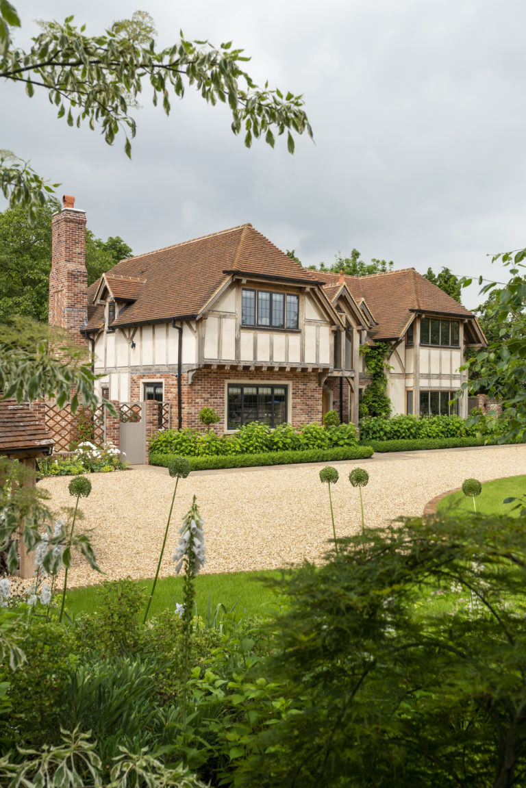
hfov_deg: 40.0
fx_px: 723
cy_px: 394
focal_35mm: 33
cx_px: 263
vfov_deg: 57.2
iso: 100
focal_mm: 33
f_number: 7.1
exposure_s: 1/100
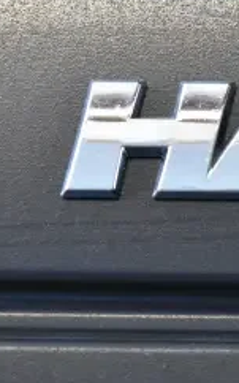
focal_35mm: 212
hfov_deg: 6.0
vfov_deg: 9.9
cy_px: 162
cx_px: 443
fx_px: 2215
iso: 6400
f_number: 6.3
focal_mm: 55
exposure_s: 1/160
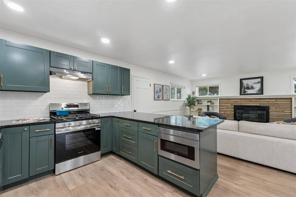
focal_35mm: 15
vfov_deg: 77.3
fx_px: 123
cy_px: 98
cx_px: 148
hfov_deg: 100.4
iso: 200
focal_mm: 10
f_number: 8
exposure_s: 1/30
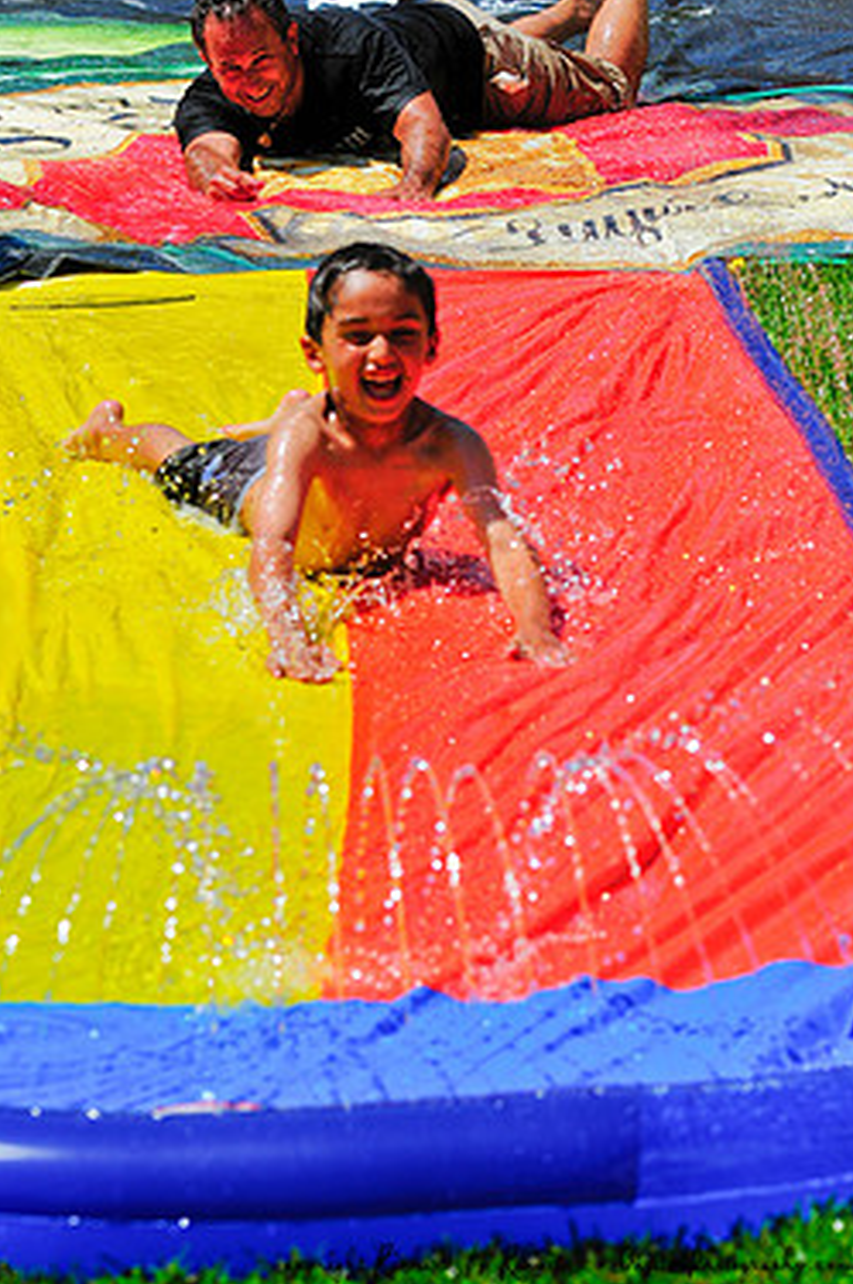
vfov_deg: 16.3
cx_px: 368
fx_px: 4490
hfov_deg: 10.8
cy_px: 582
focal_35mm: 126
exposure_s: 1/1250
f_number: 5.6
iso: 200
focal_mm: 70
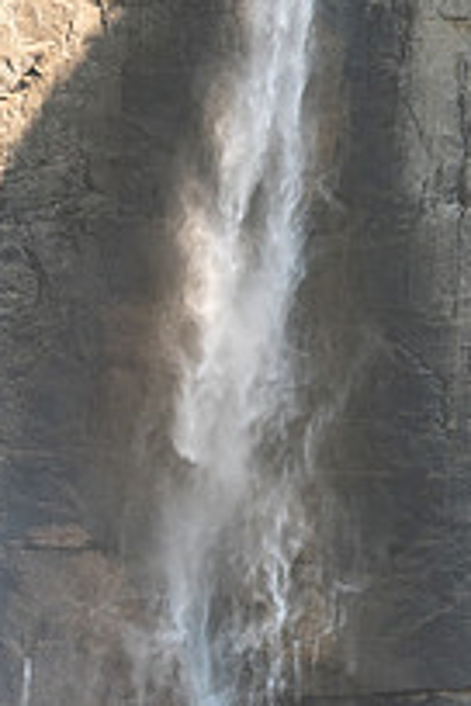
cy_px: 415
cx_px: 253
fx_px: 6672
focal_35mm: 340
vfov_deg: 6.1
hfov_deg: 4.0
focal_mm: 56.39
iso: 160
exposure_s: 1/500
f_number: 4
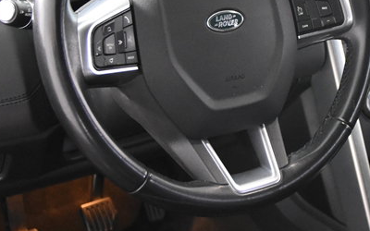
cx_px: 297
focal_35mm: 94
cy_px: 60
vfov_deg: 13.9
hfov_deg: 21.8
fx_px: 948
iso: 4500
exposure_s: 1/40
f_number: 3
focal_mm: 24
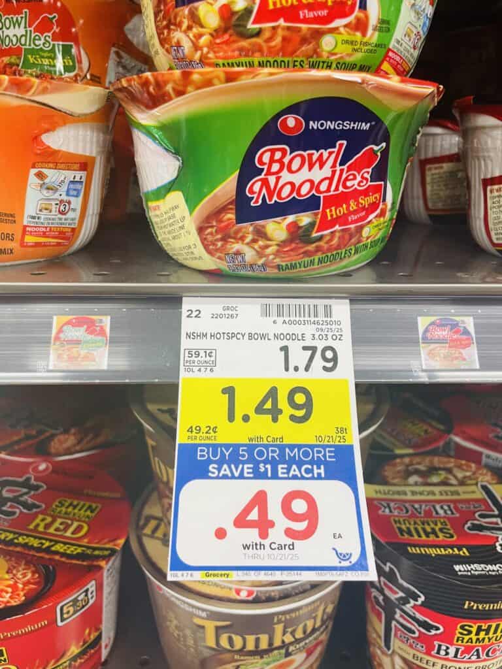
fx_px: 503
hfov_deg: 53.1
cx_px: 251
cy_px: 334
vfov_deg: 67.3
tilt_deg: -20.3
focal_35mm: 26
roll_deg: -1.3
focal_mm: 4.2
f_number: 1.6
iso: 100
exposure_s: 1/60
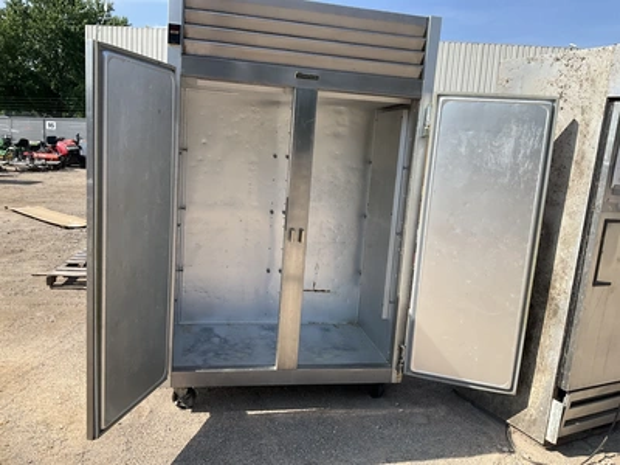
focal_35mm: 29
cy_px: 232
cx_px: 310
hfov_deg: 61.7
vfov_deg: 48.2
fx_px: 519
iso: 25
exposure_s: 1/1195
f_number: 1.8
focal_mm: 3
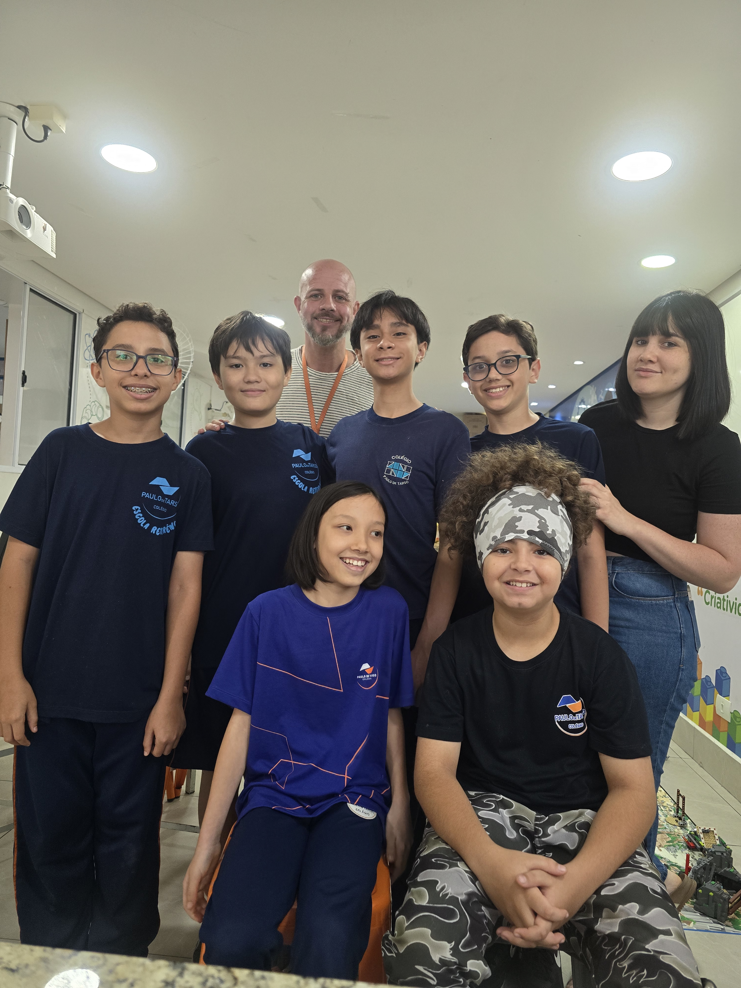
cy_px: 494
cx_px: 370
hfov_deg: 58.9
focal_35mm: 23
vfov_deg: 73.9
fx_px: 656
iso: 320
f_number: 1.7
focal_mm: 6.3
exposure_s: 1/120
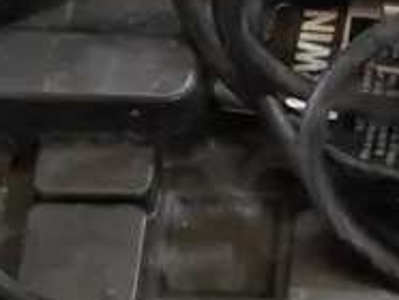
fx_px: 2539
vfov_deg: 6.7
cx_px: 712
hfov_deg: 8.6
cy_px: -130
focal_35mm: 220
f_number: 4.4
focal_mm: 20
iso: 1600
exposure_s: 1/60
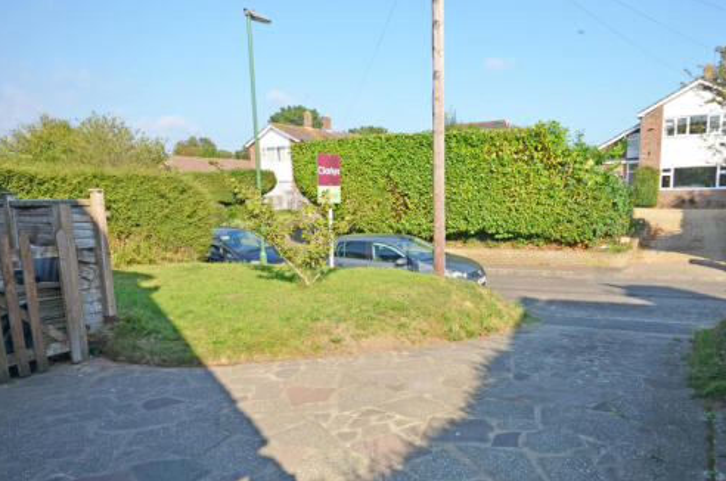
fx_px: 564
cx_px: 432
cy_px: 283
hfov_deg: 65.0
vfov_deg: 46.0
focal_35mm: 28
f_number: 8
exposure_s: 1/250
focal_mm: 14
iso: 160
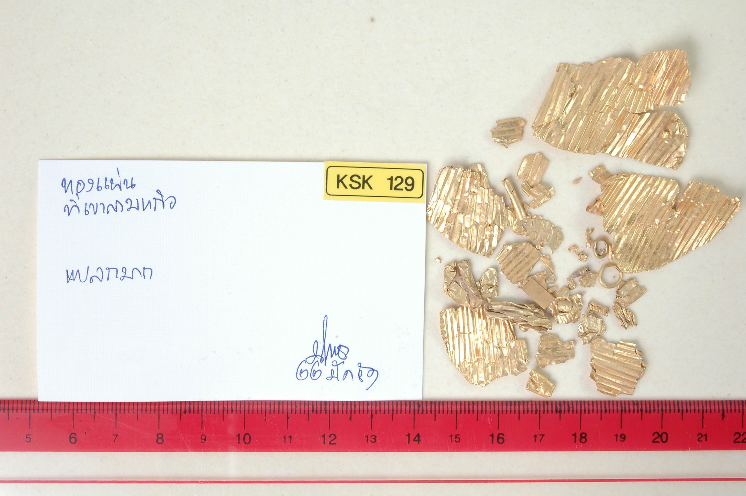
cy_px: 248
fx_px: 1366
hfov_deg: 30.5
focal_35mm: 66
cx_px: 373
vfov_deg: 20.6
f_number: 29
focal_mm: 44
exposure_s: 1/50
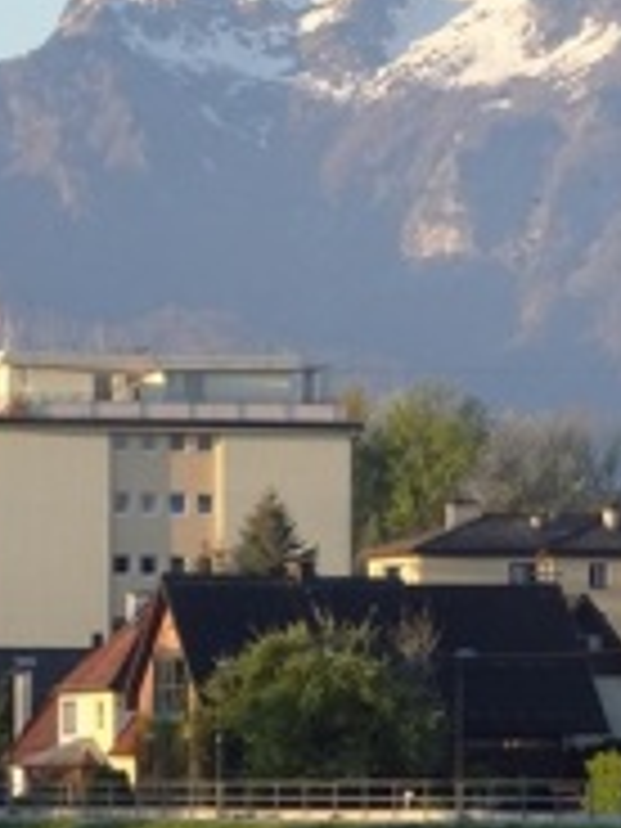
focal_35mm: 377
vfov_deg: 5.3
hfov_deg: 3.9
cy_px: 425
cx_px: 693
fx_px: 9018
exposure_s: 1/160
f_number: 5.6
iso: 160
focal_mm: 23.73
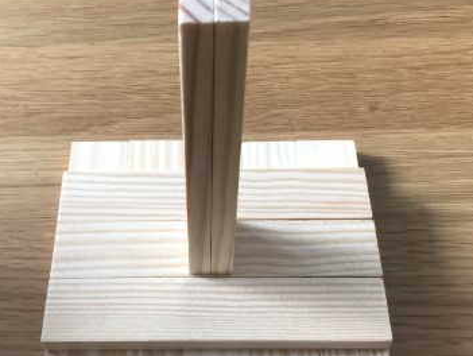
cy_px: 198
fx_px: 698
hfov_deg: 37.4
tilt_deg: -55.9
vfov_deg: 28.6
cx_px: 213
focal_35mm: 51
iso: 64
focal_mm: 3.99
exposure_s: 1/44
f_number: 1.8
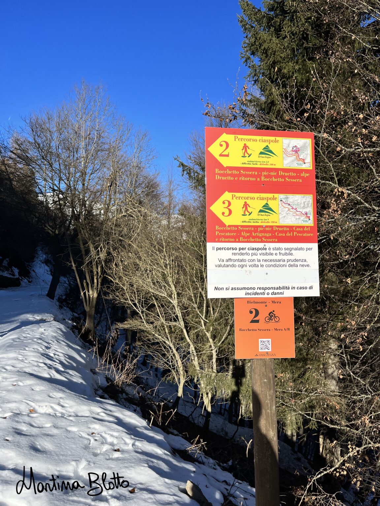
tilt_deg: +0.7
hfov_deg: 53.1
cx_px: 190
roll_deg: +1.0
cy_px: 253
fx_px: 381
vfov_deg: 67.3
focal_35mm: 26
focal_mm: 5.1
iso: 50
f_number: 1.6
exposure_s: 1/9901
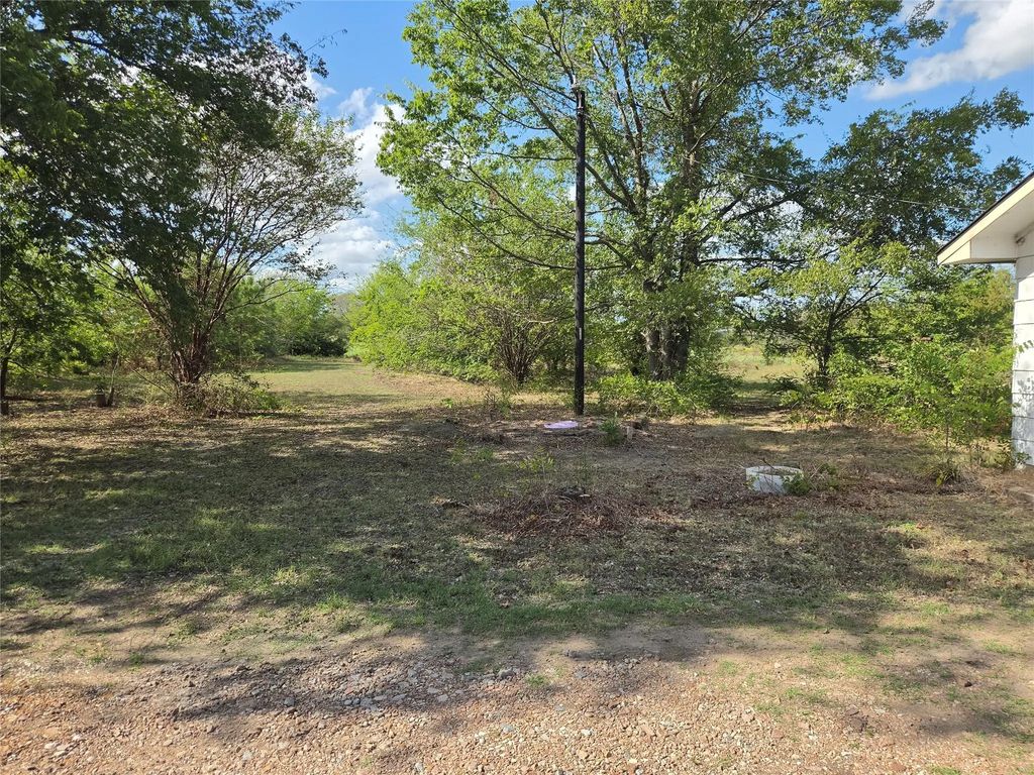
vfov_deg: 58.9
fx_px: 687
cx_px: 517
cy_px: 388
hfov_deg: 73.9
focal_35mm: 23
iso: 80
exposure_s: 1/2470
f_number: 1.8
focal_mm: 5.4
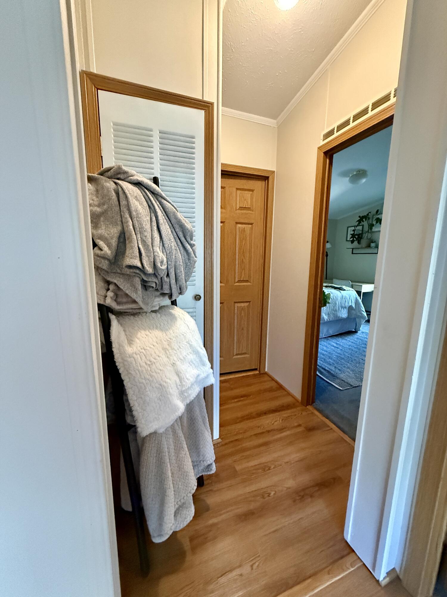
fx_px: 241
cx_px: 224
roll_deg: -0.8
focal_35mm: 14
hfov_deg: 85.7
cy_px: 298
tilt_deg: -8.5
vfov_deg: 102.1
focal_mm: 2.22
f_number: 2.2
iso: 1000
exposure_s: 1/60
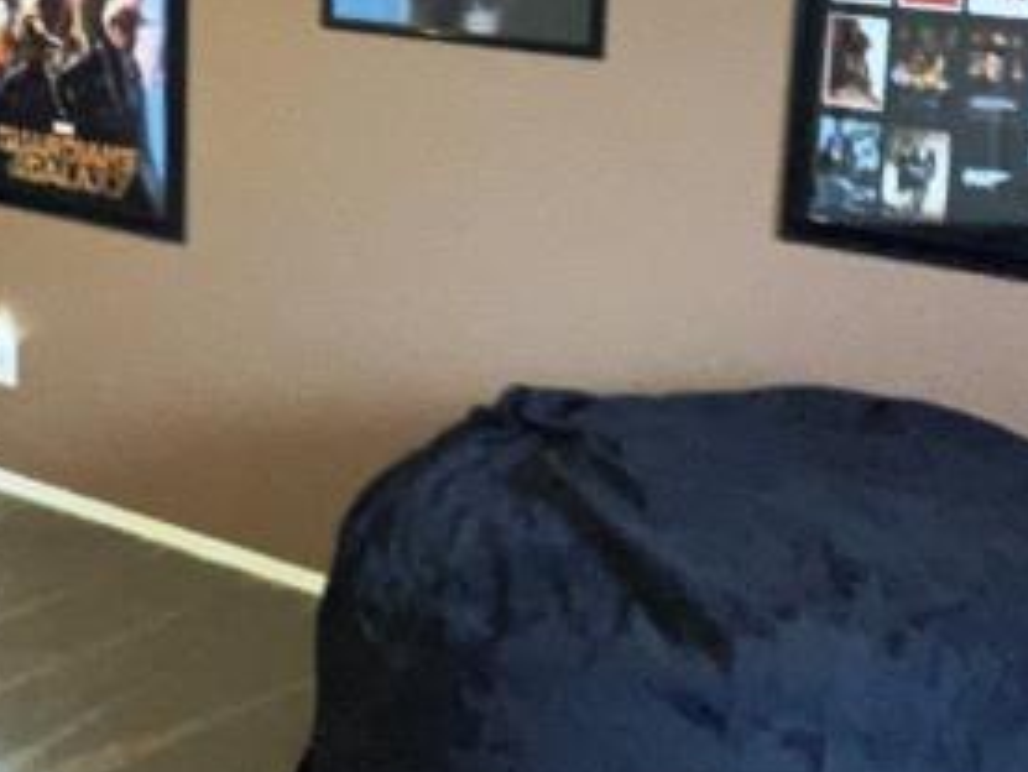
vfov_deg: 19.7
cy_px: 167
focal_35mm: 74
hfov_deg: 25.5
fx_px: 2199
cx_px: 93
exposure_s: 1/20
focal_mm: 2.87
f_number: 2.2
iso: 500
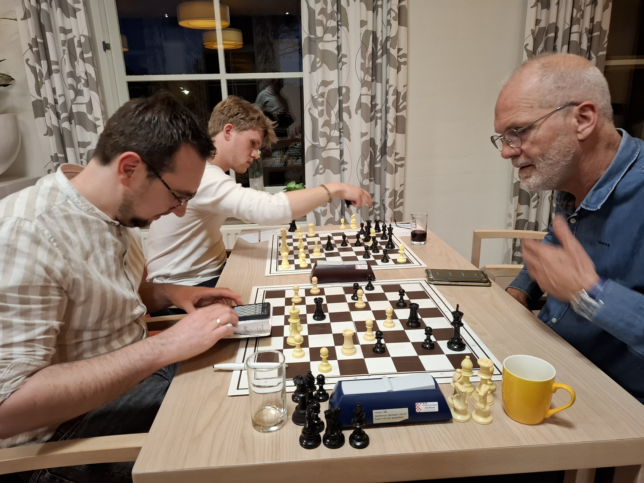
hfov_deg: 73.9
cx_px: 322
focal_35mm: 23
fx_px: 428
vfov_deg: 58.9
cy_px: 242
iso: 250
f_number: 1.8
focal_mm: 5.54
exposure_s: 1/50
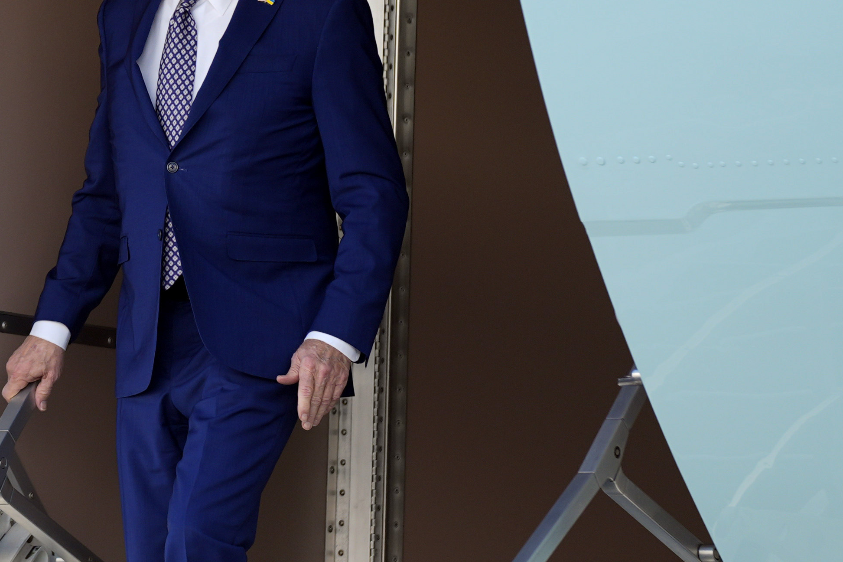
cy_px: 247
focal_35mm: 506
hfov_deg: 4.1
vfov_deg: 2.7
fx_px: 11846
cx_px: -49
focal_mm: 164
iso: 200
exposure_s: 1/1250
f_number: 2.8
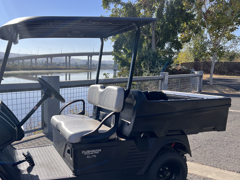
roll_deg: -1.0
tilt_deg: -13.6
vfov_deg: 39.1
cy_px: 122
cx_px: 80
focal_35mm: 36
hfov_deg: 50.5
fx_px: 250
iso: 50
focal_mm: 5.7
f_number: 1.5
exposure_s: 1/2299
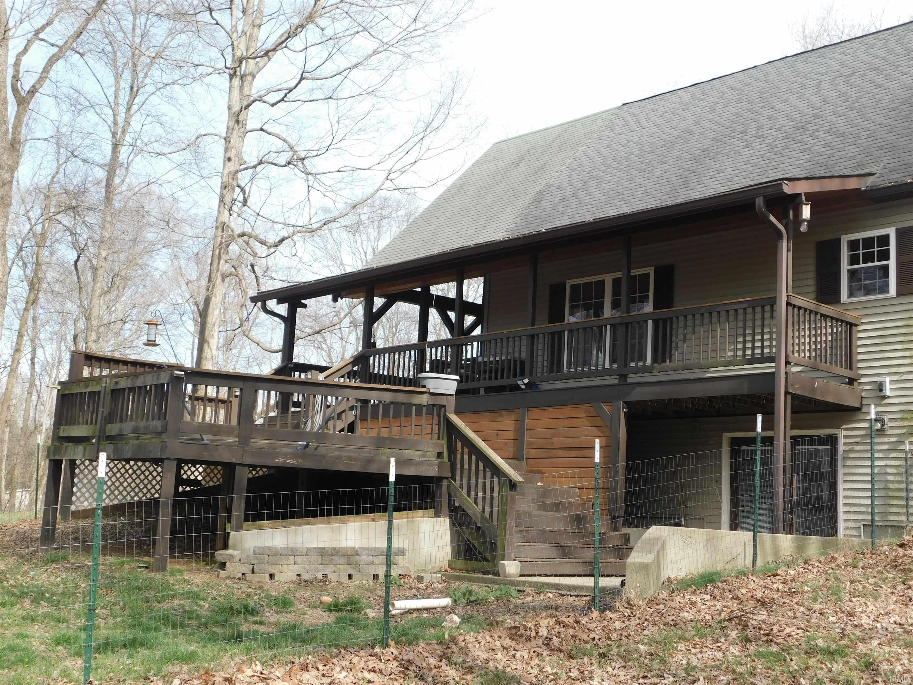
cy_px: 342
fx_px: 1187
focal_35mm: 45
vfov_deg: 32.2
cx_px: 456
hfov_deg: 42.1
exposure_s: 1/320
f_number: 3.7
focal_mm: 8
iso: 125
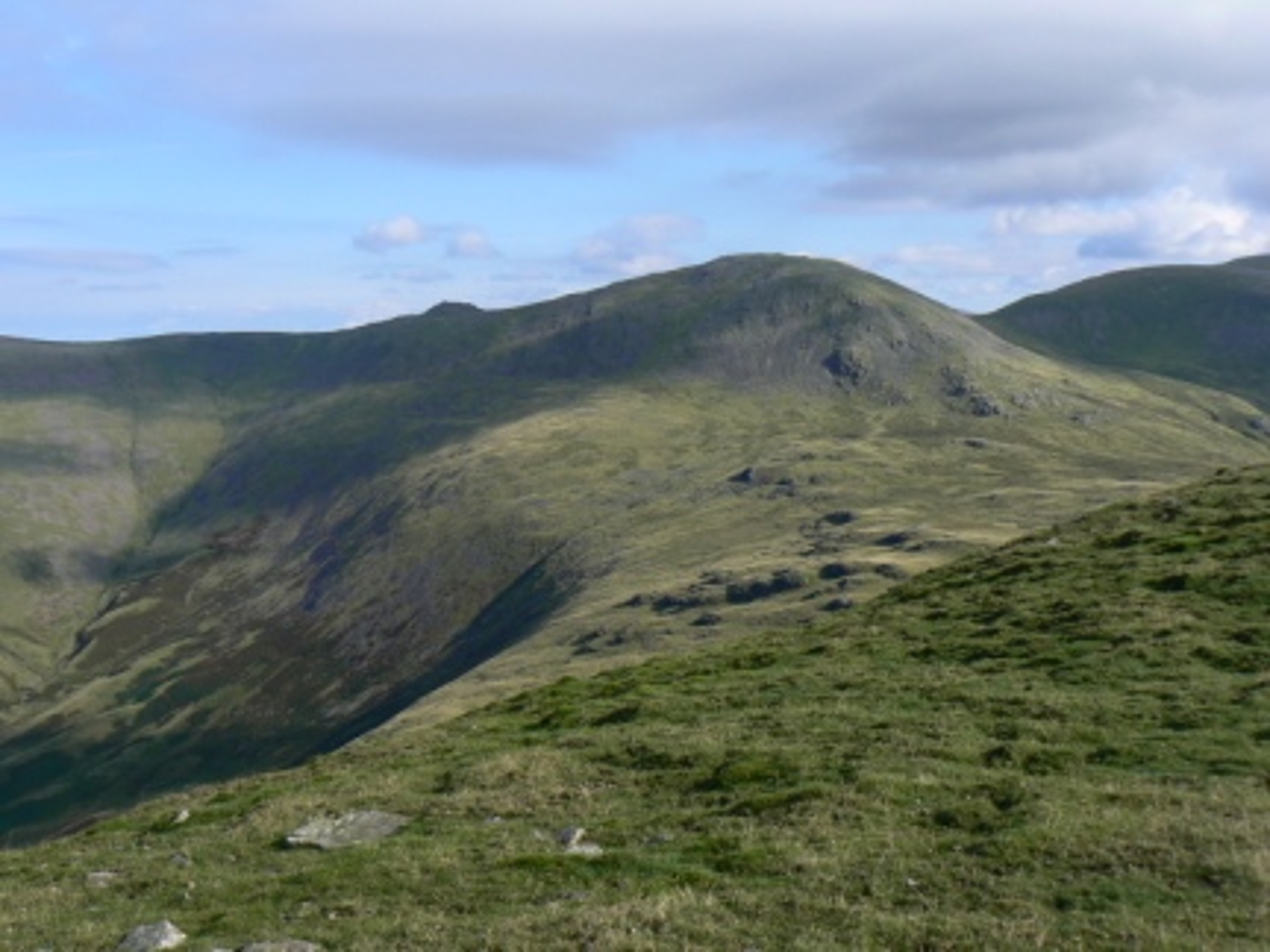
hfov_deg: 43.9
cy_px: 476
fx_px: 1578
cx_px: 635
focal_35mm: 43
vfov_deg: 33.6
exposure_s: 1/500
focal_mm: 7.1
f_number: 5.6
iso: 80
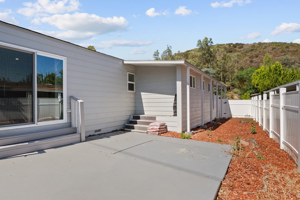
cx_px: 134
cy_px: 101
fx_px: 158
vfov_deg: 64.6
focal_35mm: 19
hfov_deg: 86.6
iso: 250
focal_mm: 17
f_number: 9
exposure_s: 1/320
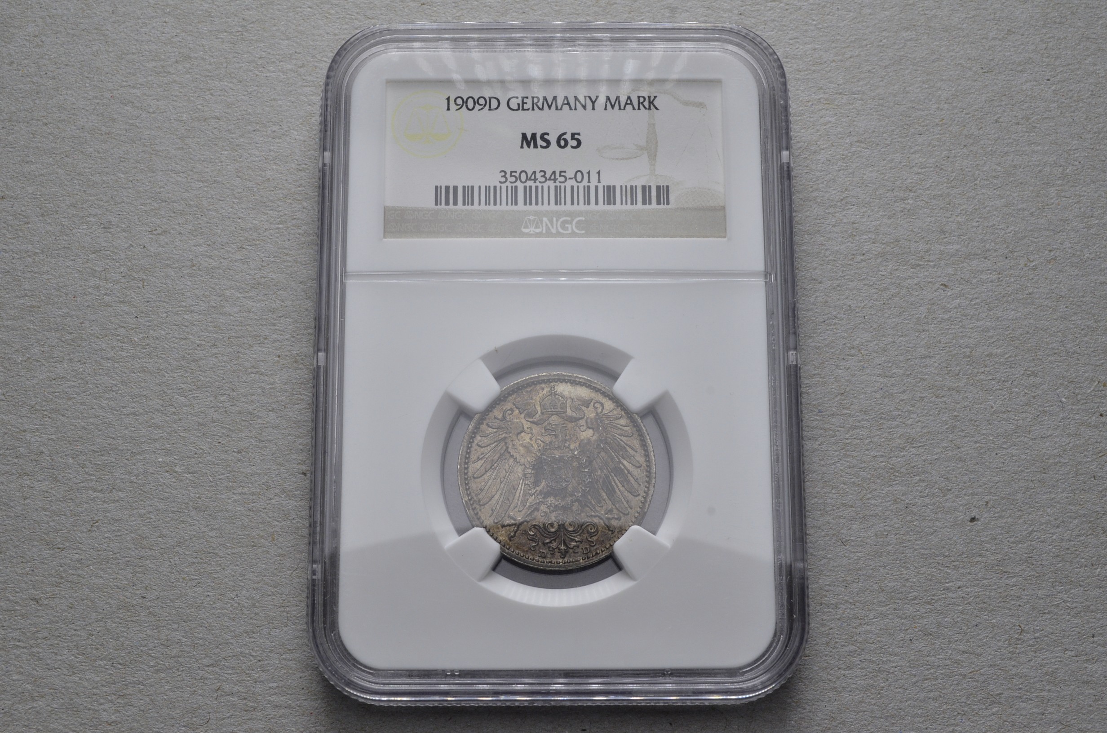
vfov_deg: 28.0
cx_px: 554
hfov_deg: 41.2
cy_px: 366
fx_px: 1473
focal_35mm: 48
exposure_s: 1/250
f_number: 14
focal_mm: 32
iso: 400
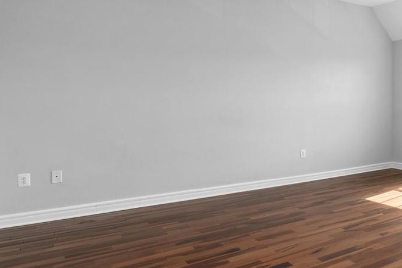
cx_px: 373
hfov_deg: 50.8
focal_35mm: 32
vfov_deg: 41.0
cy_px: 114
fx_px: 357
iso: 100
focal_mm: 10
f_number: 9
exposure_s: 1/15
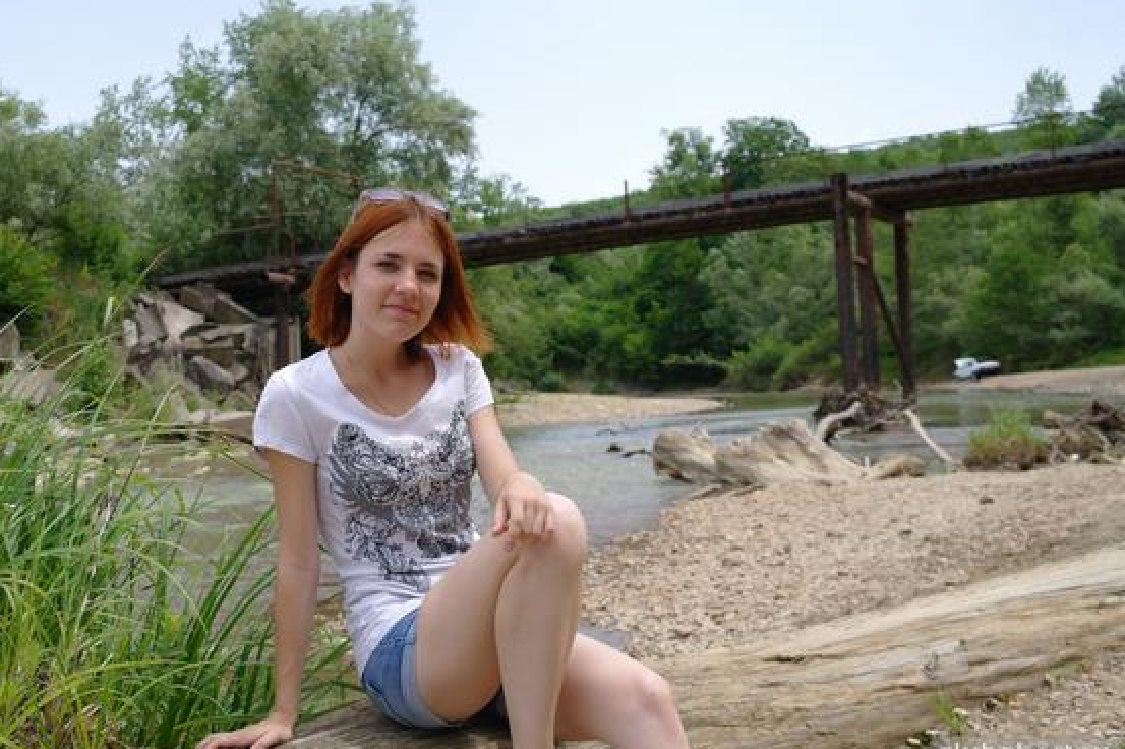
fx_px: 1374
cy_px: 348
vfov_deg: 30.5
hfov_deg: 44.4
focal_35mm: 44
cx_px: 480
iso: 100
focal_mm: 25
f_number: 5.6
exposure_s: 1/200
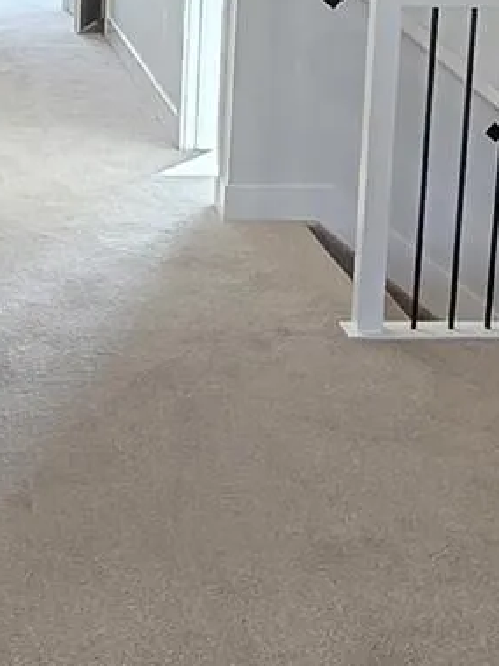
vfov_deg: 24.2
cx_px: -18
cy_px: 102
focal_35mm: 79
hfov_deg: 18.1
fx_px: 1519
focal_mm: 2.2
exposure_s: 1/120
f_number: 1.9
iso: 200
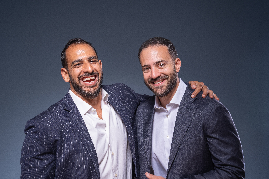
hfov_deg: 41.1
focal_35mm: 48
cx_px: 134
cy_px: 90
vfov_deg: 28.1
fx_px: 359
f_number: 7.1
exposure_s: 1/160
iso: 100
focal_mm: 48
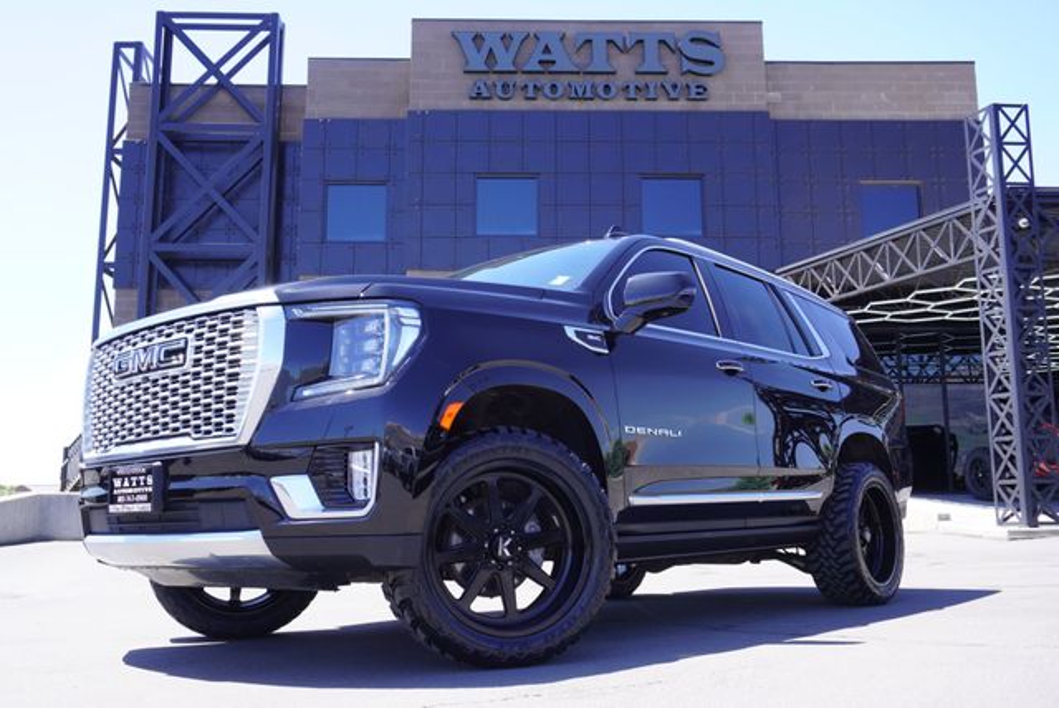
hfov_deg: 55.1
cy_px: 354
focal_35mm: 34
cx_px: 530
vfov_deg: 38.4
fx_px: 1016
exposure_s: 1/100
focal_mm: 23
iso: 100
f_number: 6.3
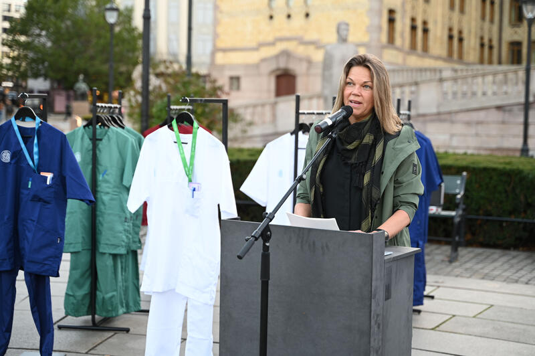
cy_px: 178
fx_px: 861
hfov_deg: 34.5
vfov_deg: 23.3
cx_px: 268
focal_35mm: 58
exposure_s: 1/250
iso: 280
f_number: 2.8
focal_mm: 58
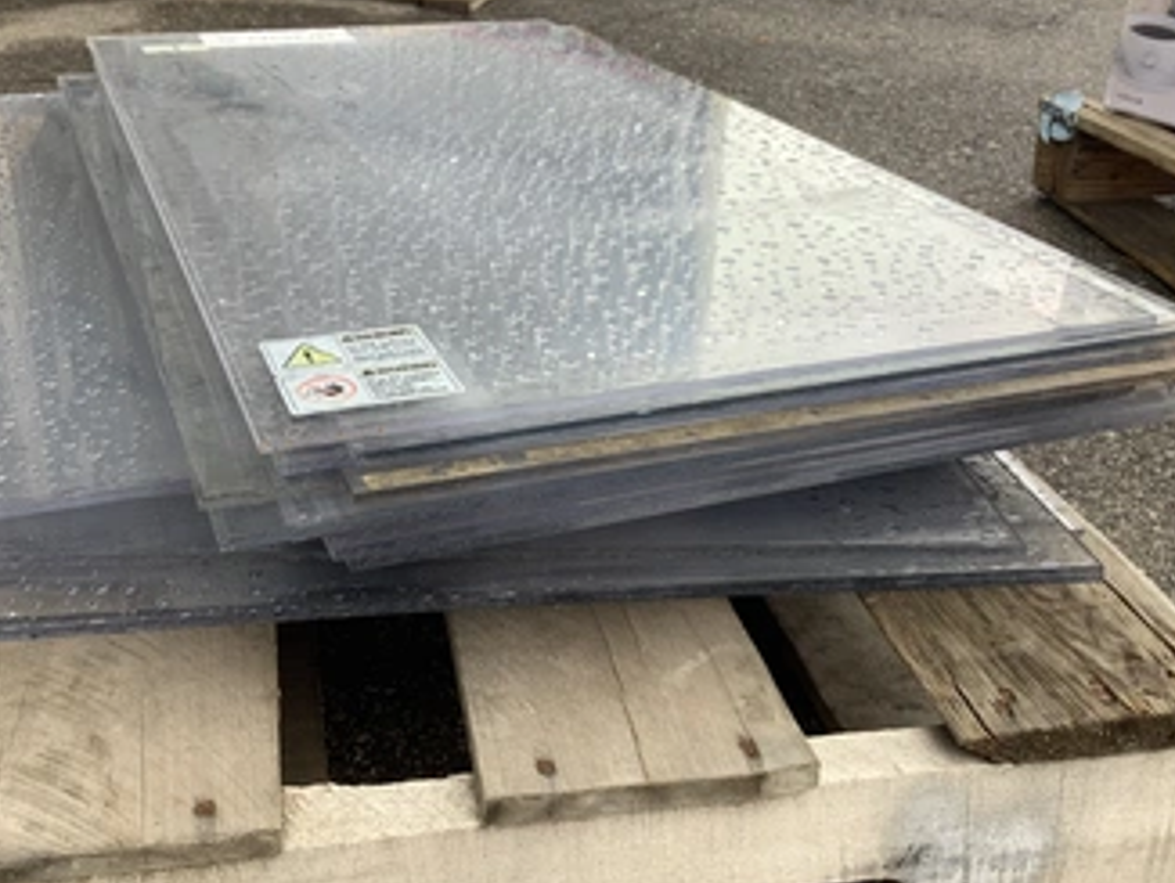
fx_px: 1291
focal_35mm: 38
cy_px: 375
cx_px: 508
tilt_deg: -25.1
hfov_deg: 48.8
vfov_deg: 37.7
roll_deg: -2.4
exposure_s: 1/100
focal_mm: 3.3
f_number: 2.4
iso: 32
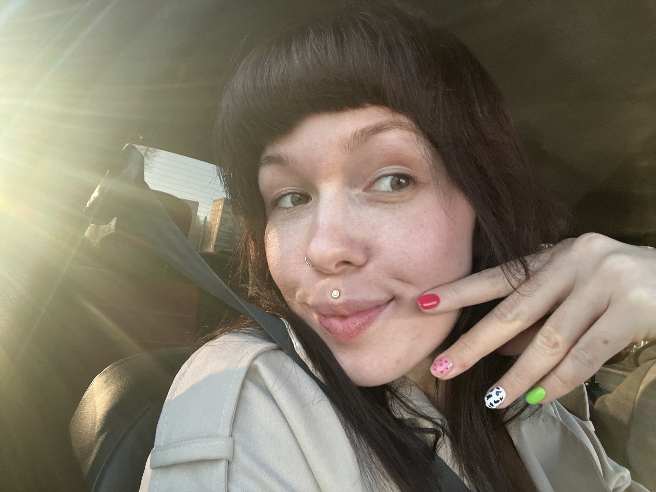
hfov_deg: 73.9
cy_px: 246
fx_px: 436
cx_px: 328
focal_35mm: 23
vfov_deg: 58.9
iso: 100
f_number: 2.2
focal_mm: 2.71
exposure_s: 1/108
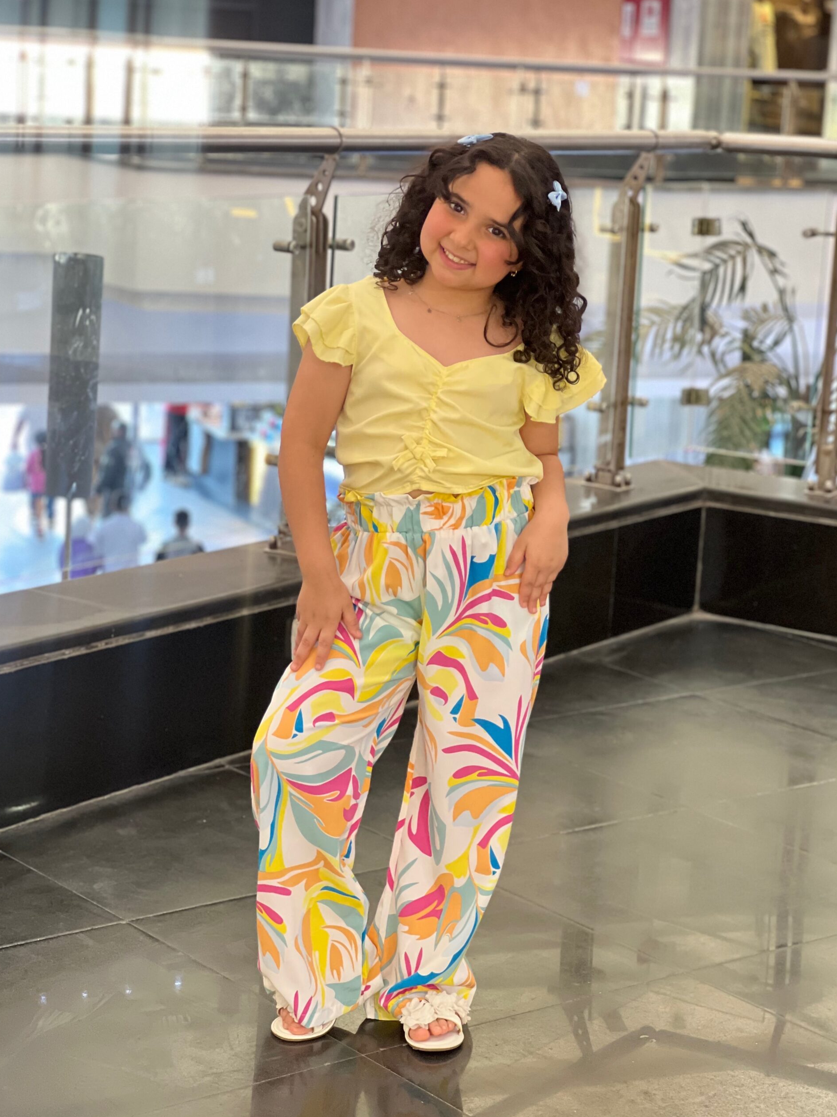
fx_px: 2515
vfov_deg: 25.0
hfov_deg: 18.9
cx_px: 418
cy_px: 563
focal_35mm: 78
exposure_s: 1/33
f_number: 2.8
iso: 320
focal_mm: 9
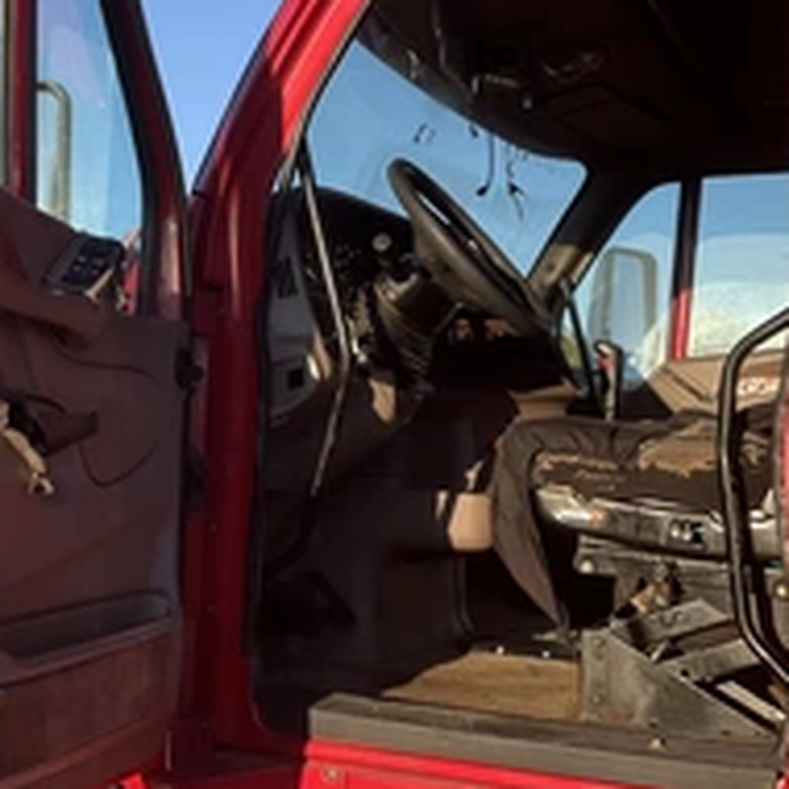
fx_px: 1393
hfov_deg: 31.5
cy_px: 295
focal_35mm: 54
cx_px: 316
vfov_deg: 31.5
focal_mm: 3
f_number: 1.8
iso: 25
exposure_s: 1/642
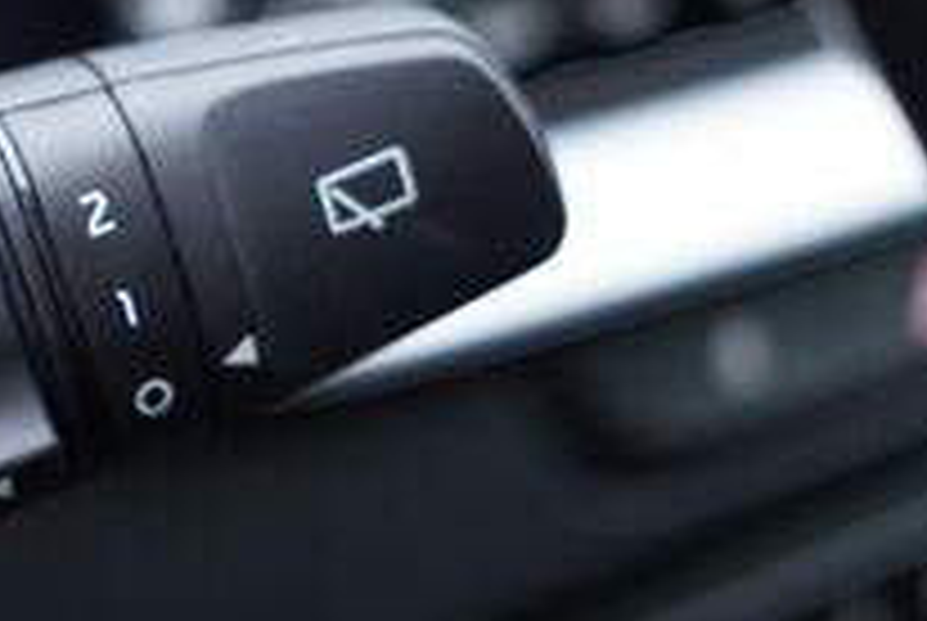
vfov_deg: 14.3
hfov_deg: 20.2
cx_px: -108
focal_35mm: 96
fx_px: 2476
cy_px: 236
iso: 320
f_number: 2.8
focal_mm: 24
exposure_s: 1/40
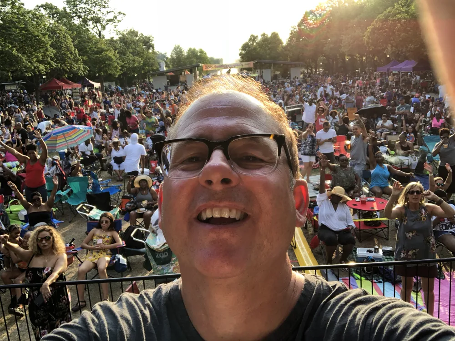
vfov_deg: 44.2
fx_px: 421
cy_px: 170
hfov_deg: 56.8
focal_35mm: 32
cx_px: 228
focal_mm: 2.87
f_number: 2.2
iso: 32
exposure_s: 1/120
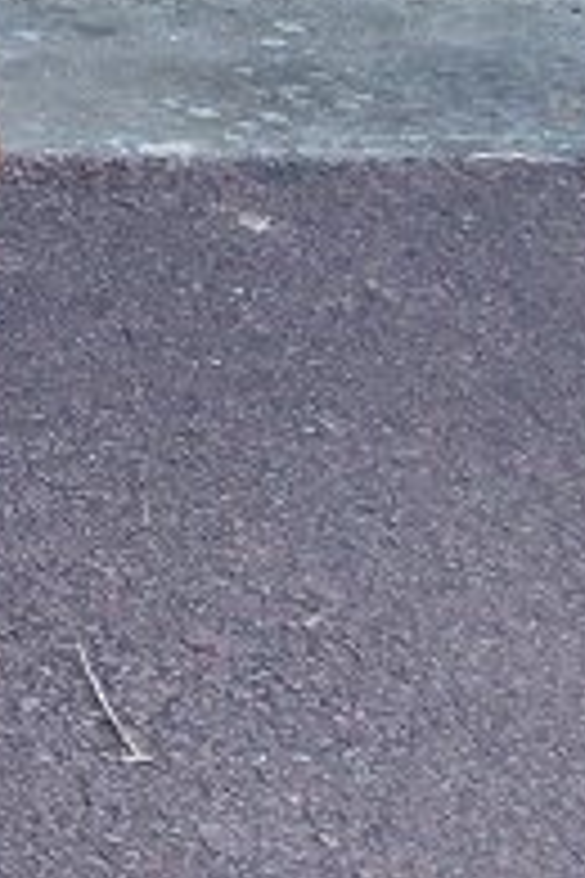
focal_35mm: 160
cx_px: -2048
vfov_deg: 12.2
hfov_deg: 6.3
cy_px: -455
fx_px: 3900
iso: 160
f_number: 1.8
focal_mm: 4.69
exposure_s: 1/60
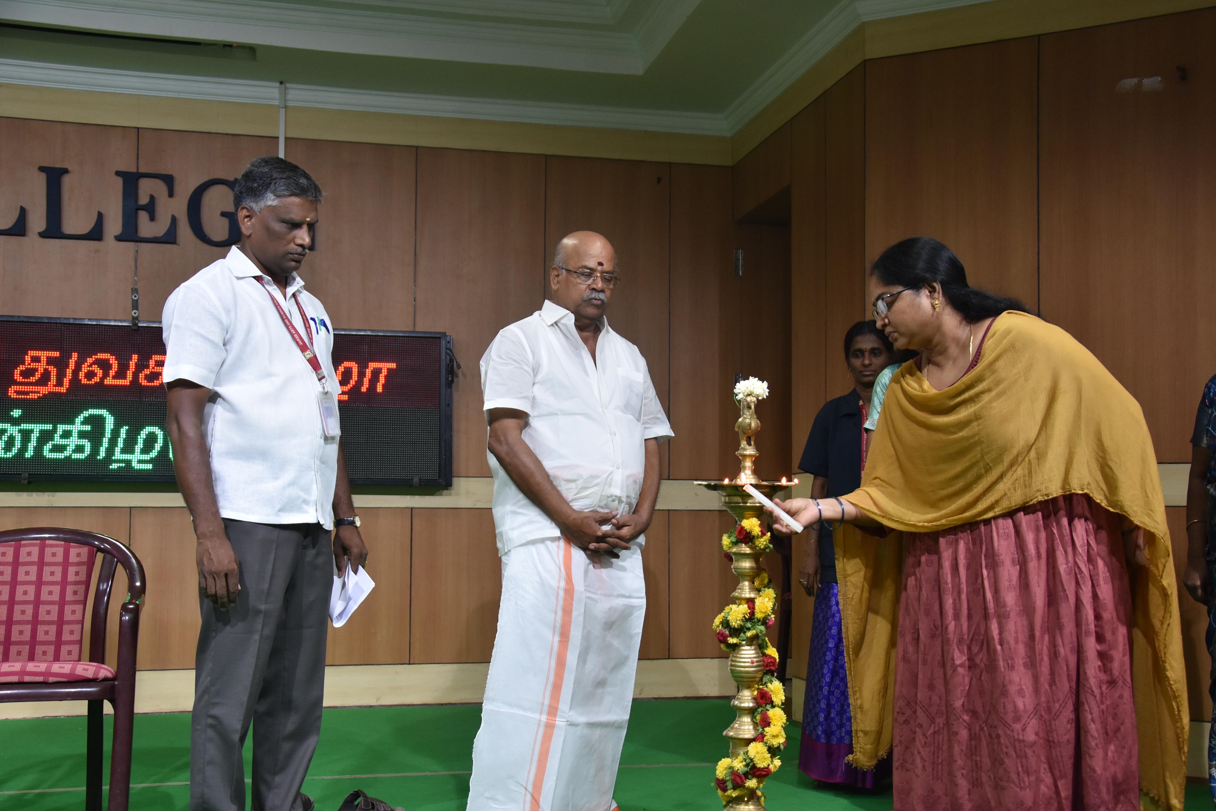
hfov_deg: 46.4
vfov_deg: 31.9
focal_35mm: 42
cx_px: 608
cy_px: 406
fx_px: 1419
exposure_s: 1/100
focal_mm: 28
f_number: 5
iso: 800
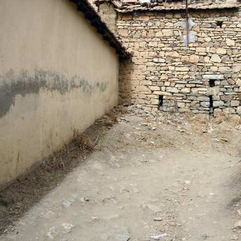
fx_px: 386
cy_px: 125
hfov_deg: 34.4
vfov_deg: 34.7
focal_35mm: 49
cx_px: 155
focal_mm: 6.1
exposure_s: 1/750
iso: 50
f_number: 2.8
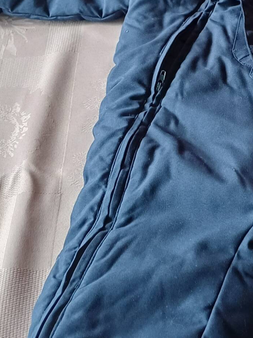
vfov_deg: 27.9
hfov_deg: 20.3
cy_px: 103
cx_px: 278
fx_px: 672
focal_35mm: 69
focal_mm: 4.65
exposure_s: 1/50
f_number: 1.8
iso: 250
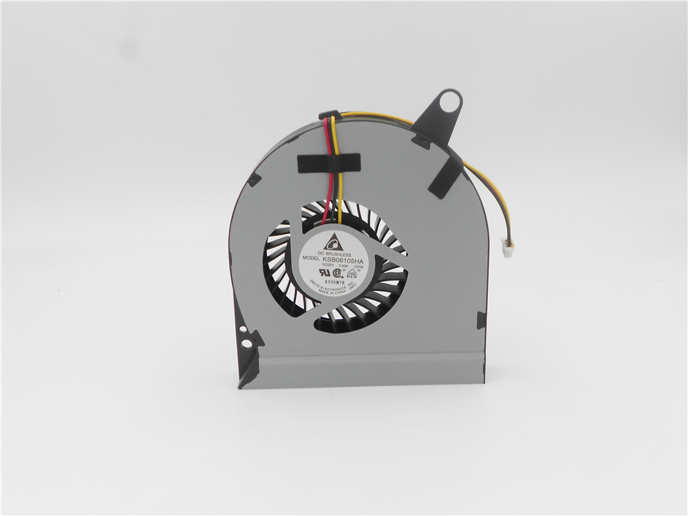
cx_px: 344
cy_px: 258
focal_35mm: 37
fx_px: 735
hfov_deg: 50.1
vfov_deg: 38.7
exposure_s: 1/160
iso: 80
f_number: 3.9
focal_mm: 6.7
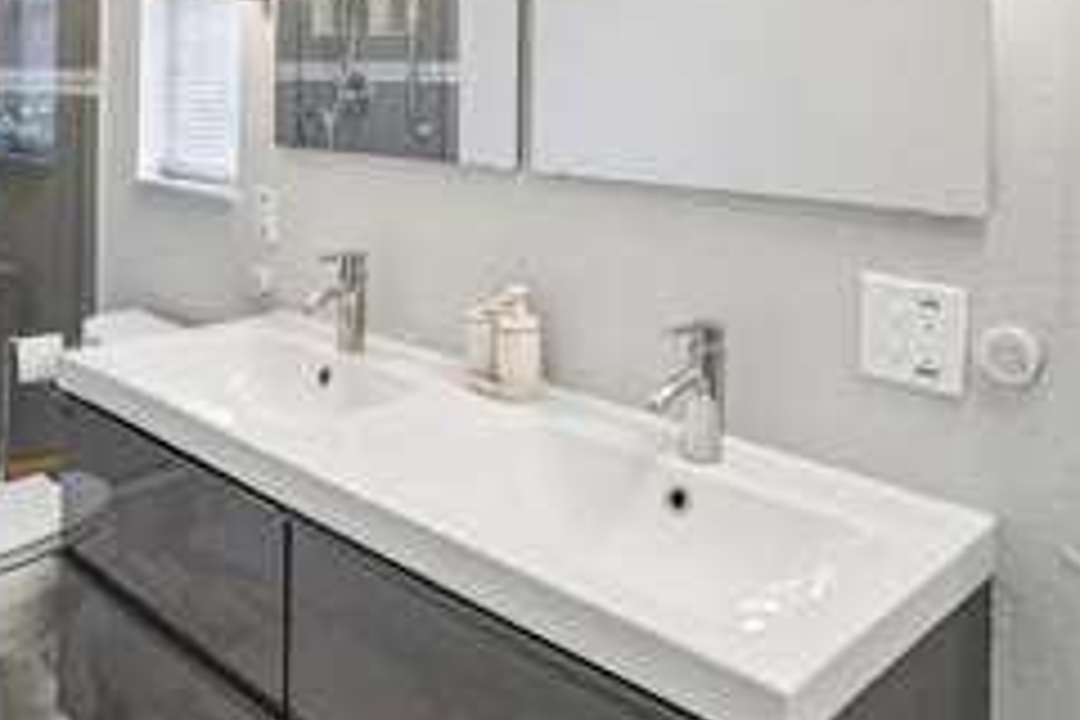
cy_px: 74
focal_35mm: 32
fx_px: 960
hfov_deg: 58.3
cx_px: 441
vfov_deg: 38.4
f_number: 8
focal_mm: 16
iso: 400
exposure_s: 1/40
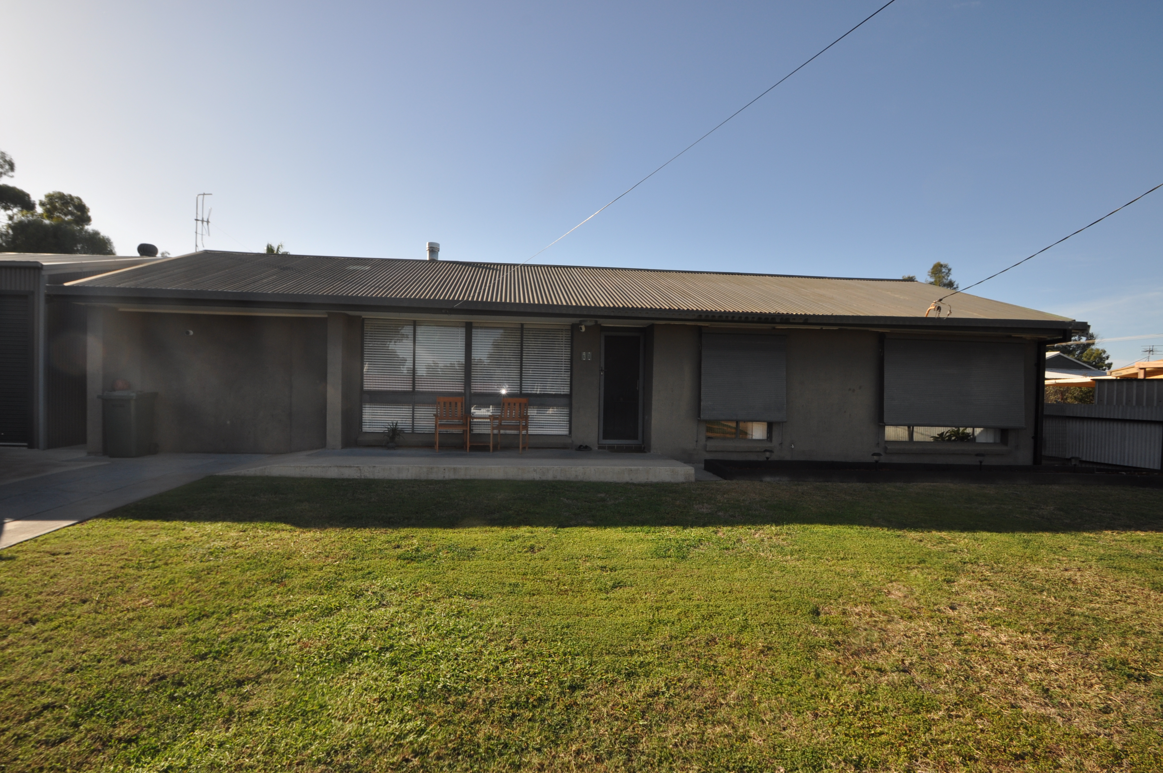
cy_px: 386
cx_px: 582
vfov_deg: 71.9
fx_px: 532
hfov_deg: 95.0
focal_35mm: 16
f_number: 10
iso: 200
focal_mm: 11
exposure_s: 1/200
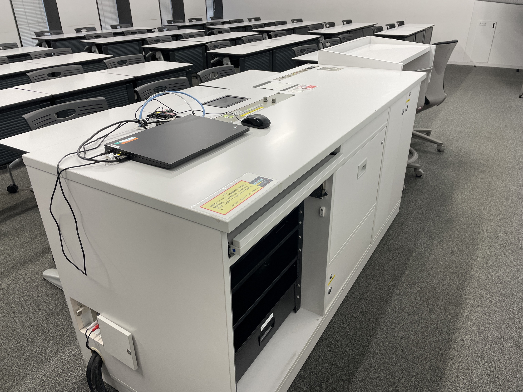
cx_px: 262
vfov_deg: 53.1
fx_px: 393
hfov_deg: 67.3
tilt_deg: -27.6
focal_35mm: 26
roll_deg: +1.1
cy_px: 196
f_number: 1.6
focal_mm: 4.2
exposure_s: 1/100
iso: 64
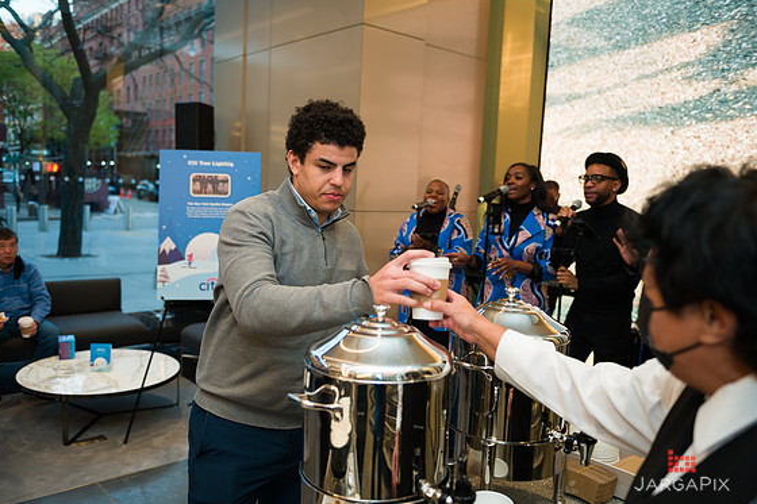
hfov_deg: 63.7
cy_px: 259
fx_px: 610
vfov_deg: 44.9
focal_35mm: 29
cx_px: 372
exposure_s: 1/200
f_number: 3.2
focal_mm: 28
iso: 400
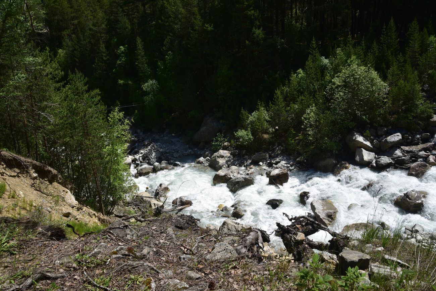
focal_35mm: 50
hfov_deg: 39.6
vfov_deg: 27.0
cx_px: 218
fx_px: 606
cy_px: 146
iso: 100
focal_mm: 50
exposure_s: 1/200
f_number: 10
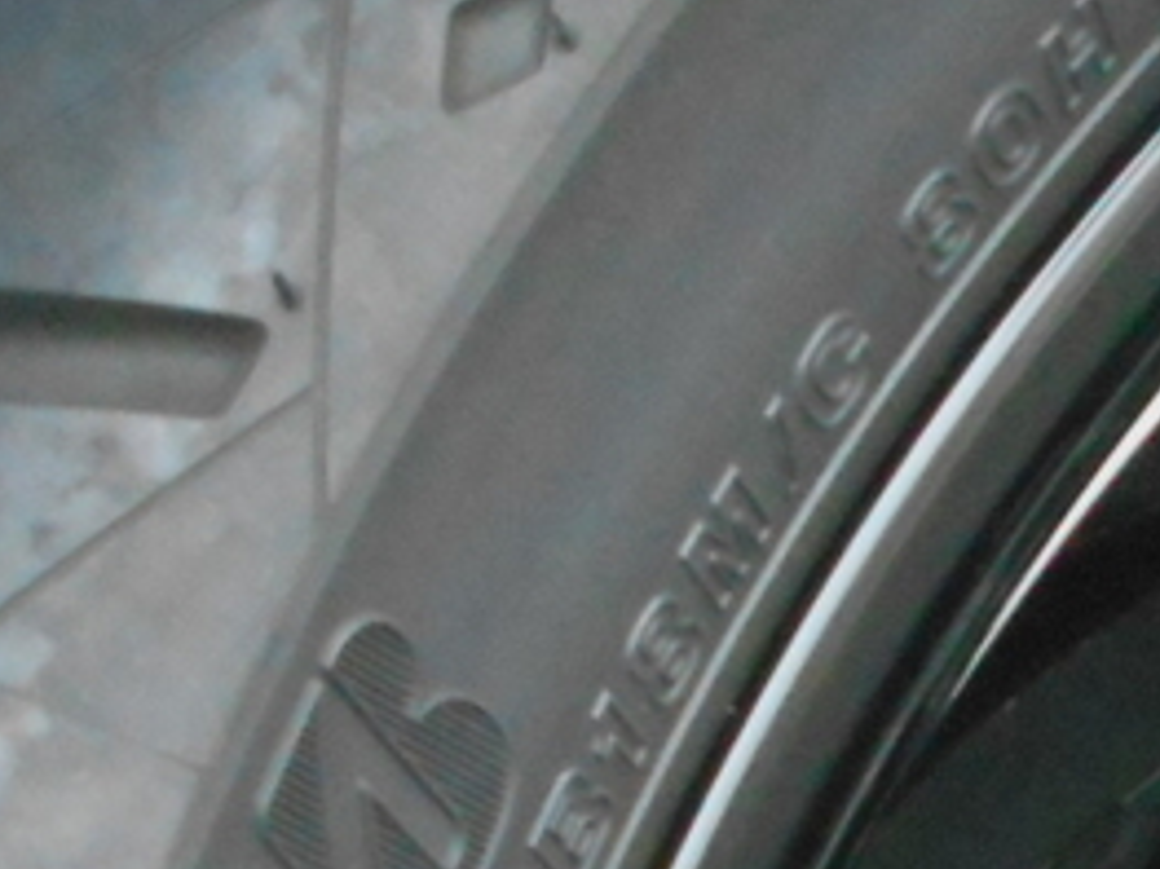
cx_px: 2285
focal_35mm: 228
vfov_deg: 6.3
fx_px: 7637
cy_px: 1672
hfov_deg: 8.3
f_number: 4.5
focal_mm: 8.8
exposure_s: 1/250
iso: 640
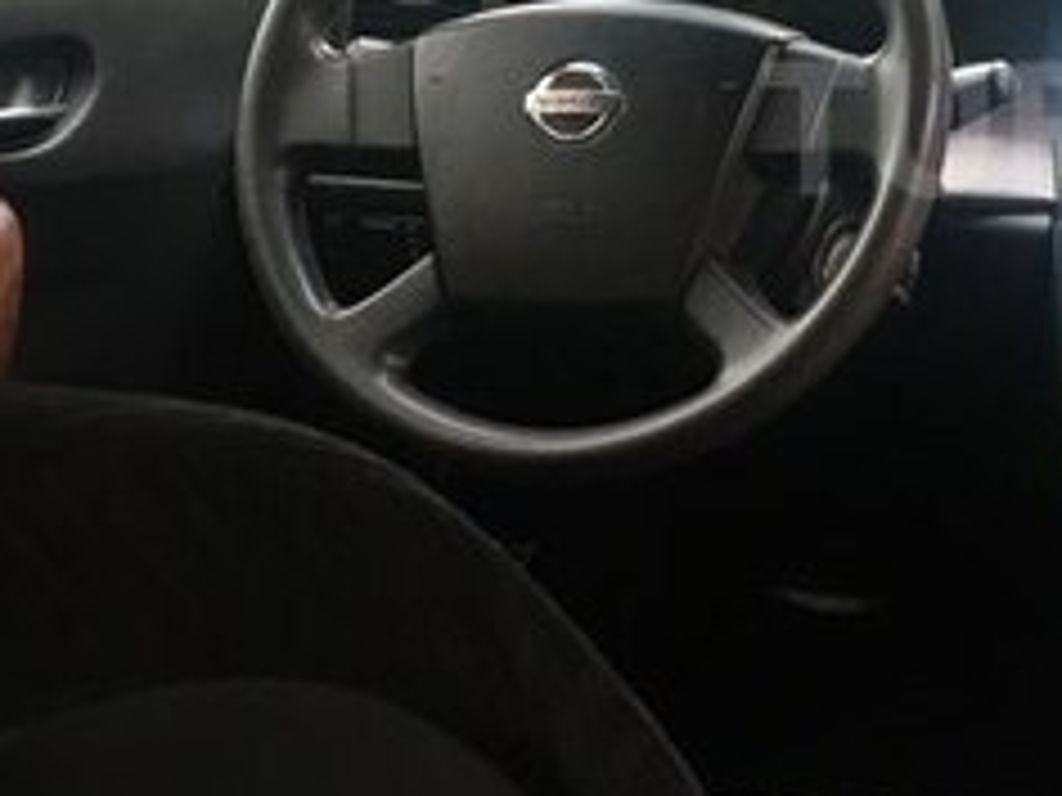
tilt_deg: -6.8
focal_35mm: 81
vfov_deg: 18.0
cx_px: 1224
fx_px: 2485
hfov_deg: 22.5
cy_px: 128
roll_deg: -1.0
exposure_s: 1/33
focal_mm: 4.15
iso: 80
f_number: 2.2
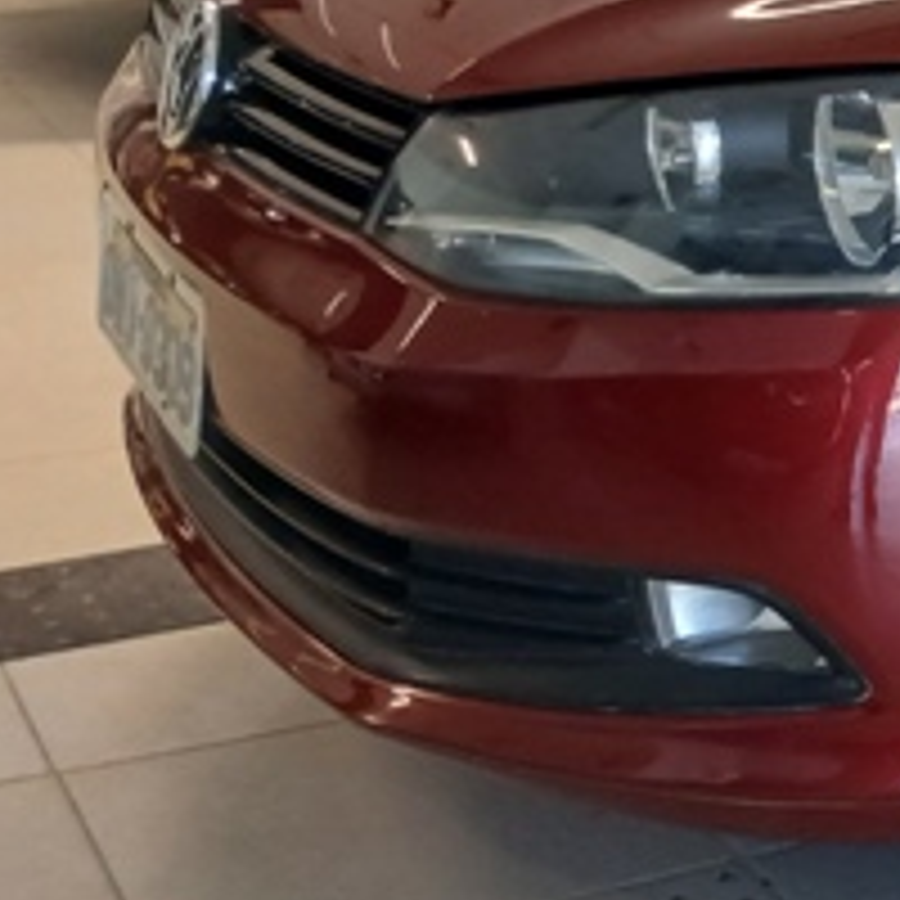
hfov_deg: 16.0
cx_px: 1611
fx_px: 2706
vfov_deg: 18.8
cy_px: 328
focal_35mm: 92
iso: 320
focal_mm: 3.98
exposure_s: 1/60
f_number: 1.8
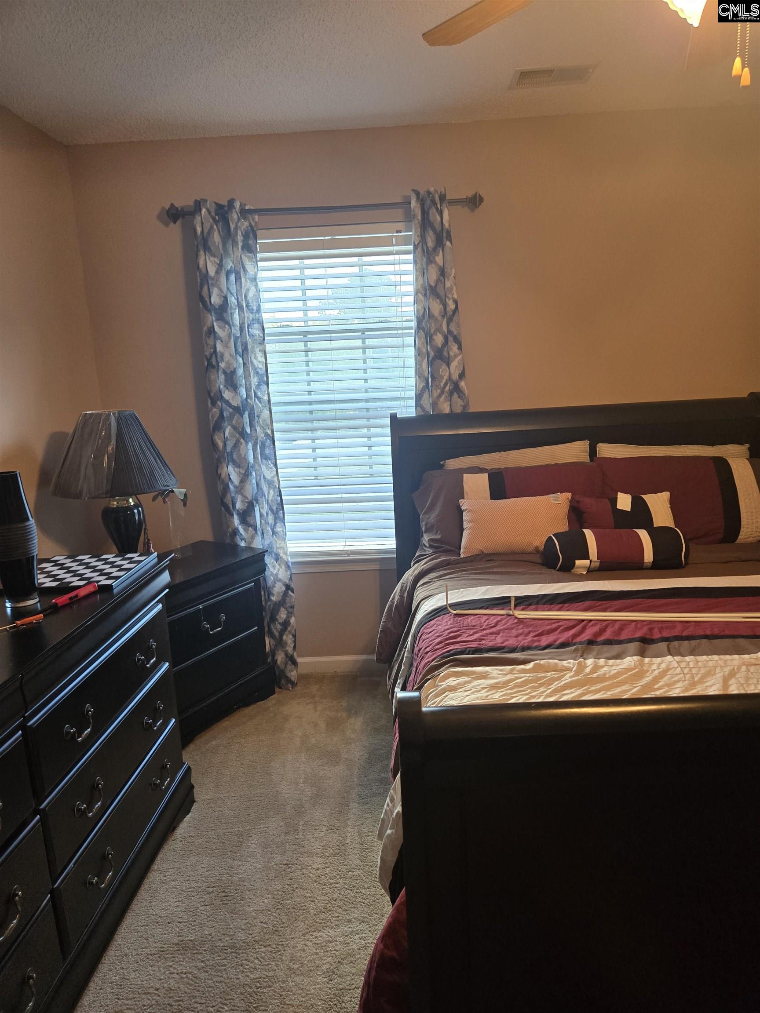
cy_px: 506
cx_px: 380
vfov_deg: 73.9
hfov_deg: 58.9
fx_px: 673
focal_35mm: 23
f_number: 1.8
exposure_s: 1/120
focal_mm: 5.4
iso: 320
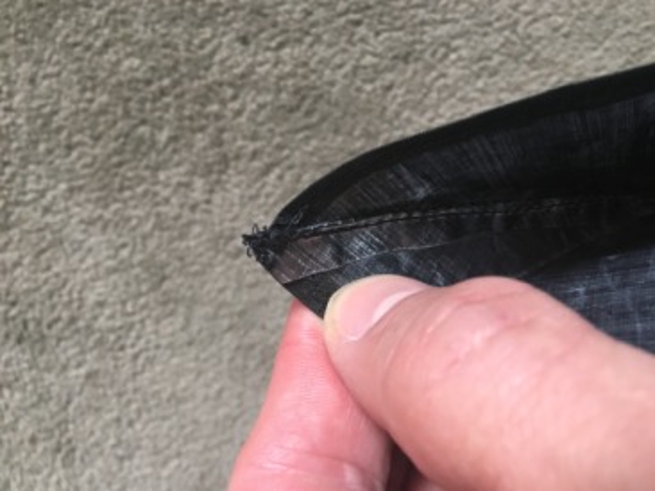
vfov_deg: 48.2
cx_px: 328
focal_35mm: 29
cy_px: 246
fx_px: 548
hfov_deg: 61.7
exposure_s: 1/30
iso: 160
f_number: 2.2
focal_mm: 4.15
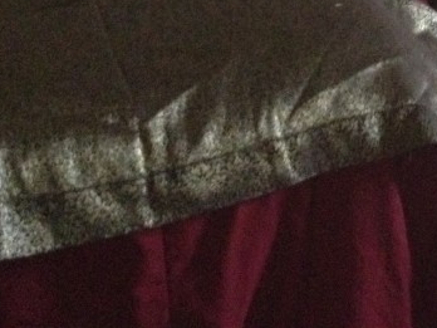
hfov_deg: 18.2
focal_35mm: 103
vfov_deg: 13.6
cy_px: -152
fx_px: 1300
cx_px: 514
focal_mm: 4.28
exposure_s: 1/15
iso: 800
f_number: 2.4
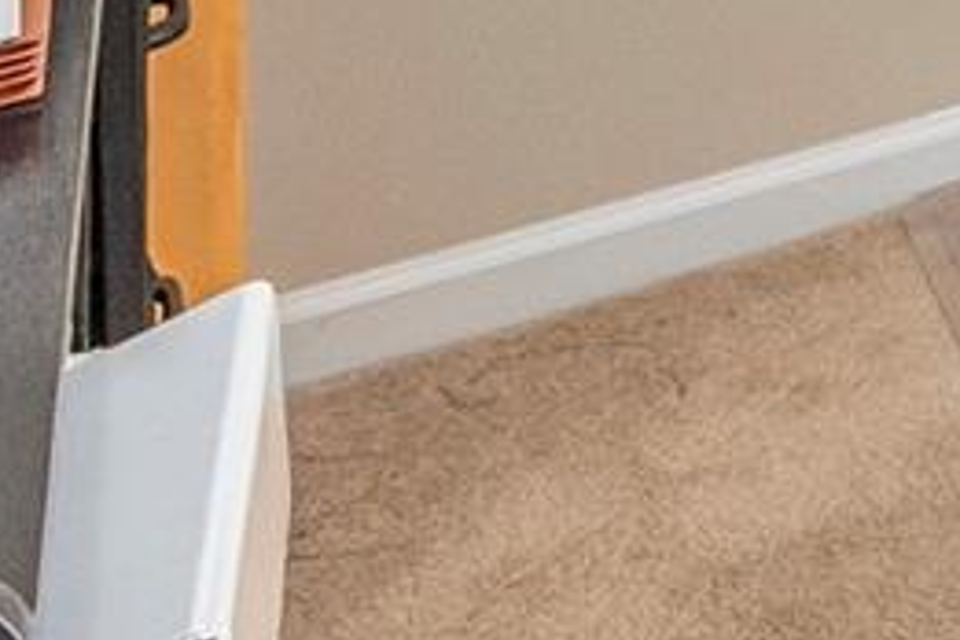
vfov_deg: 9.5
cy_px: -1315
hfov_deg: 10.1
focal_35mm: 110
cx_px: 3204
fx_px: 2933
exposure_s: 1/160
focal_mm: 14
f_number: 8
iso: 320
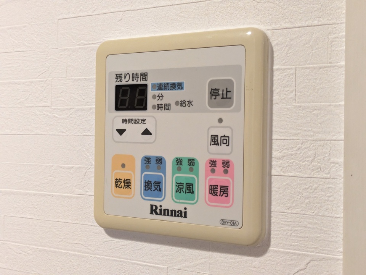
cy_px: 138
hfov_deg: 37.5
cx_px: 183
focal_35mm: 51
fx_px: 539
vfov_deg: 28.6
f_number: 1.89
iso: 392
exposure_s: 1/60
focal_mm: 5.43
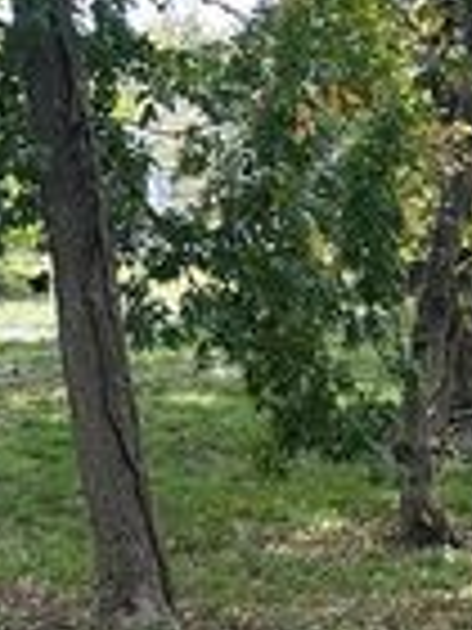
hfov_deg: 12.9
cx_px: 445
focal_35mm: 114
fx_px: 2073
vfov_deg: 17.2
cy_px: 412
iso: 80
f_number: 1.78
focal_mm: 6.86
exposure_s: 1/516
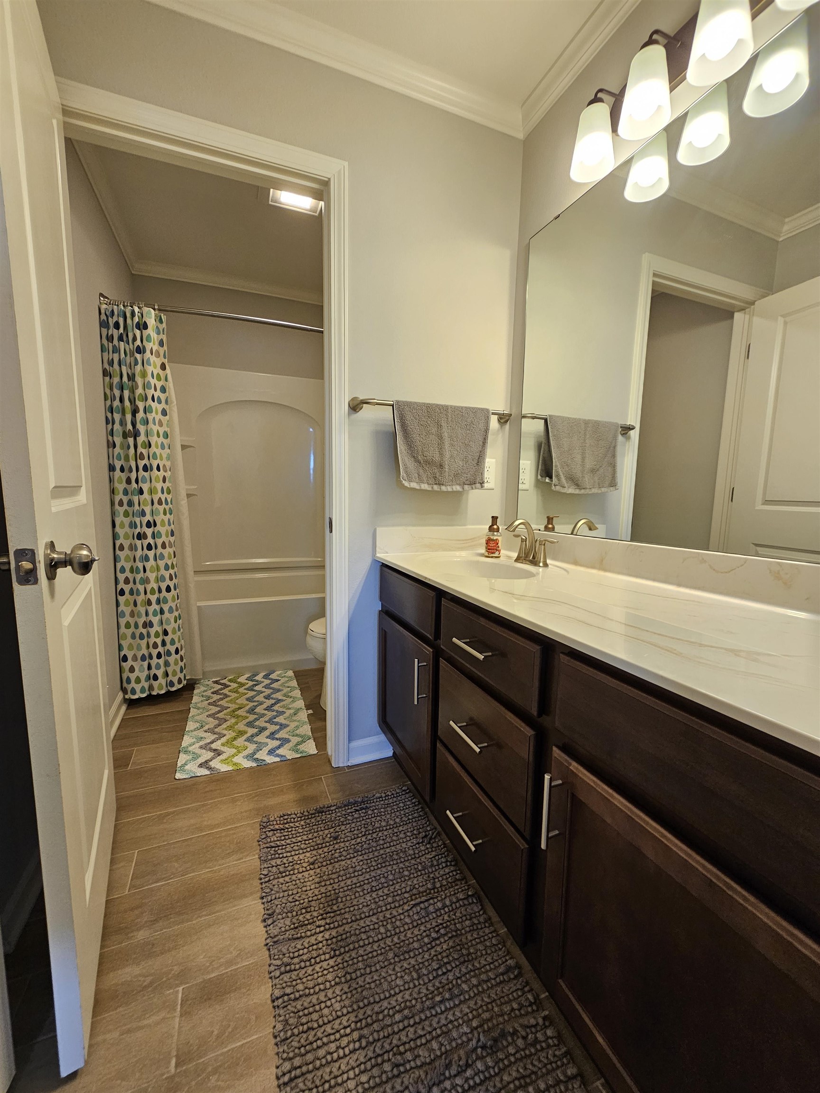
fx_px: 411
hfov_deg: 89.9
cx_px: 410
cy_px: 546
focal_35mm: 13
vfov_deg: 106.2
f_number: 2.2
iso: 80
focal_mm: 2.2
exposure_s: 1/60
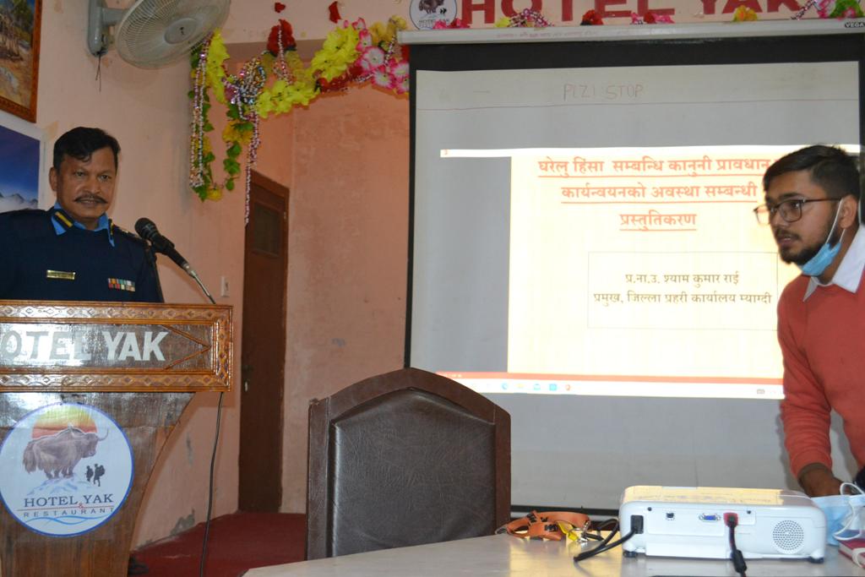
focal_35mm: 48
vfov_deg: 28.1
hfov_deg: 41.1
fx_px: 1153
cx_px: 432
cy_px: 288
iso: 1800
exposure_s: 1/60
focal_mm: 32
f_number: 4.8
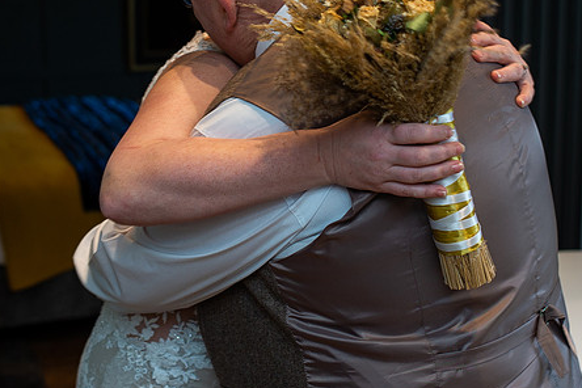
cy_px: 100
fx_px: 1180
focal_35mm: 73
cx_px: 305
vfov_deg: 18.6
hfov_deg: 27.7
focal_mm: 35
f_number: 3.2
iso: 160
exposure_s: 1/80
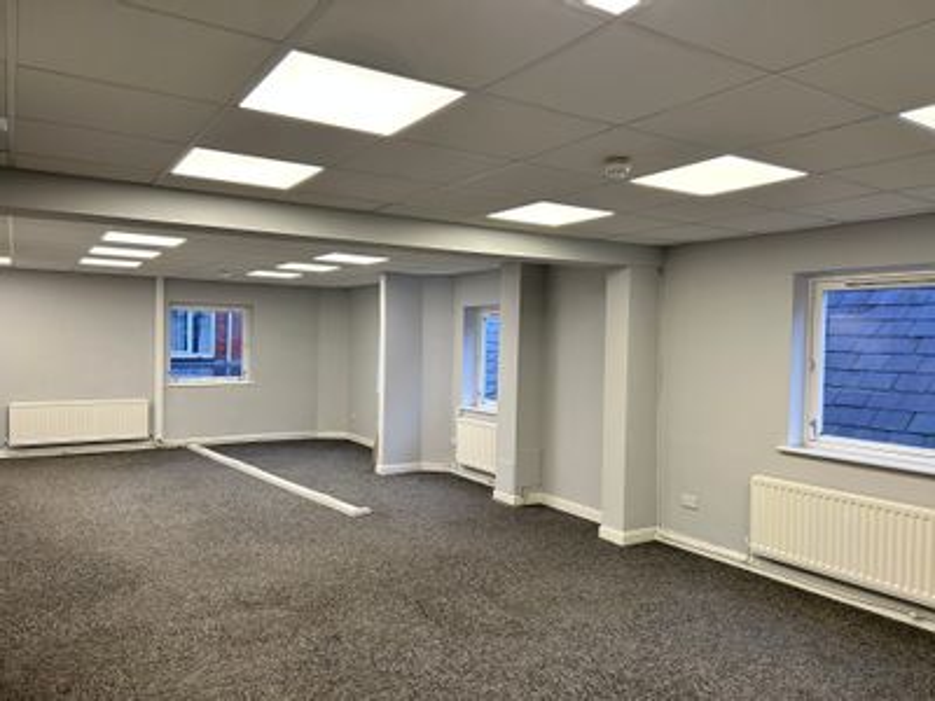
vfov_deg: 53.1
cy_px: 350
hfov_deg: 67.3
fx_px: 702
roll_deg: -1.2
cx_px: 468
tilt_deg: -1.7
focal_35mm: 26
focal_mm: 5.7
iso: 80
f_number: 1.5
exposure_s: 1/100
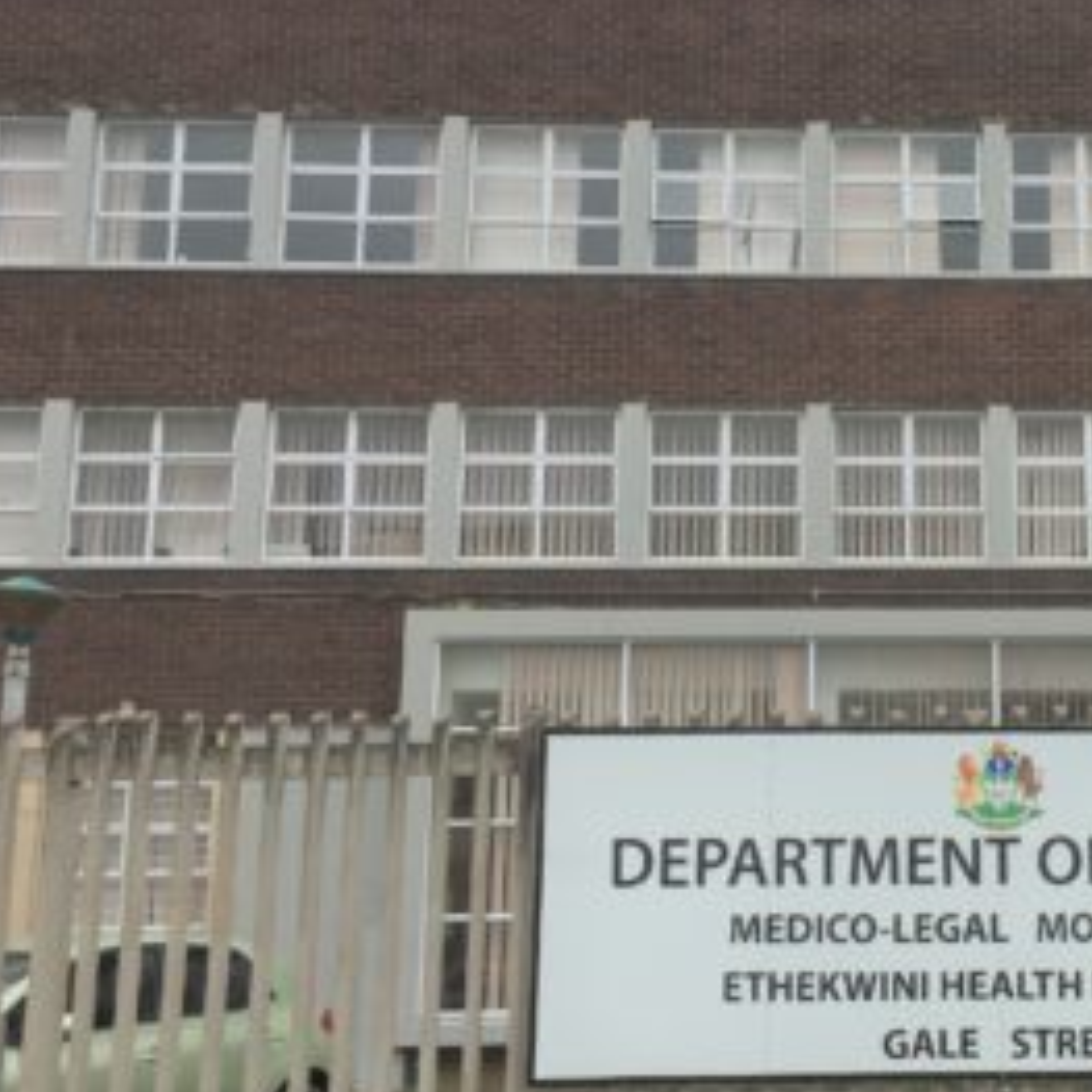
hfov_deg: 31.2
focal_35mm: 52
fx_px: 1856
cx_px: 994
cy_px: 544
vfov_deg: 32.8
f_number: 2.2
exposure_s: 1/1721
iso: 32
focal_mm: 4.15
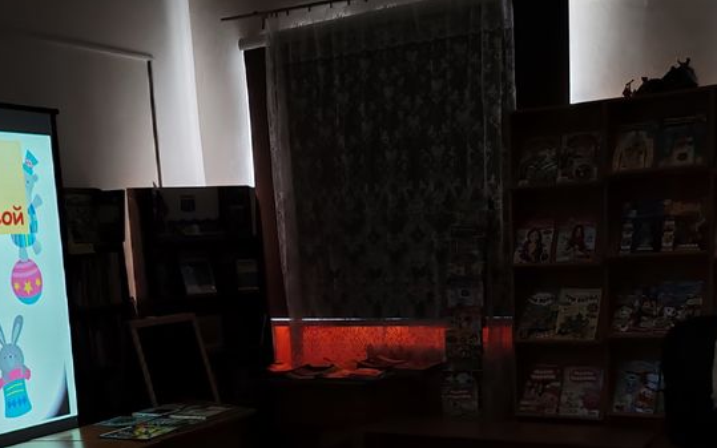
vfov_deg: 24.6
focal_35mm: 51
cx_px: 323
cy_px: 401
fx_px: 997
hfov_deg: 39.5
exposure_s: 1/100
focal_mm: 6.12
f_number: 1.9
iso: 800
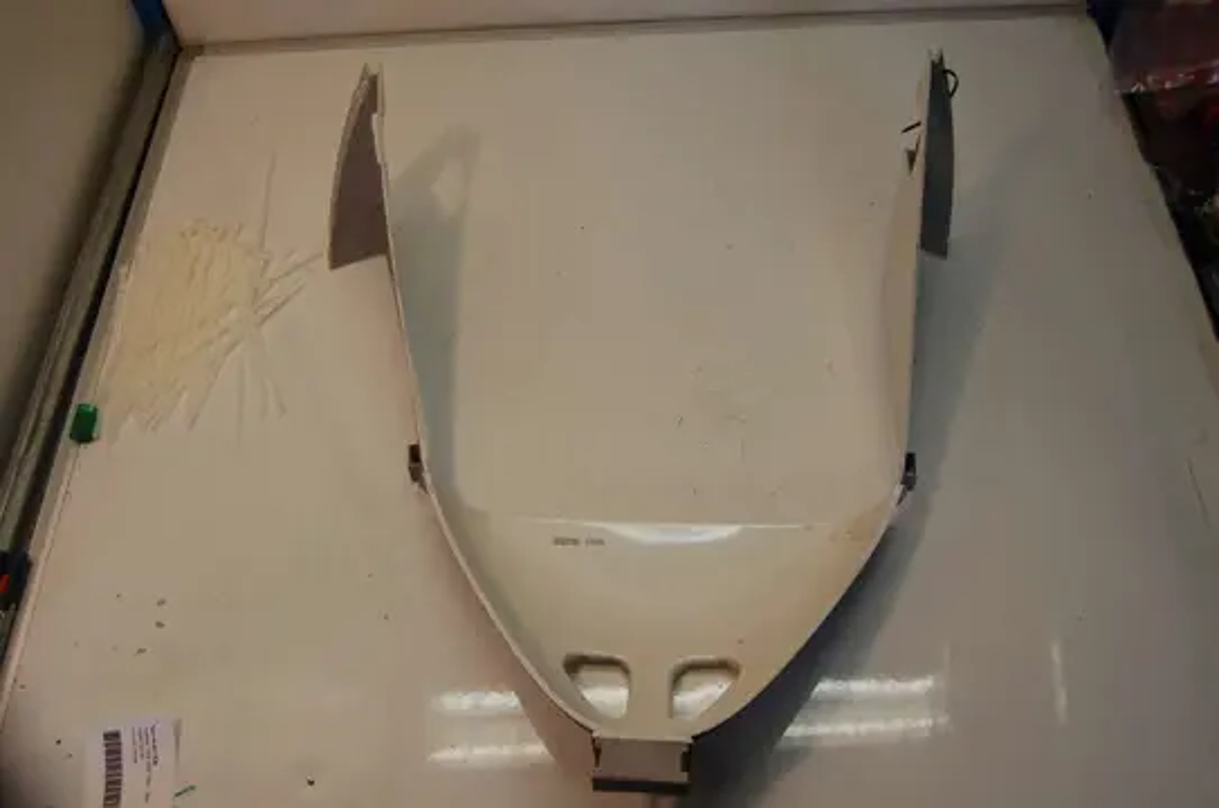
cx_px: 610
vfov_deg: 38.2
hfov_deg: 55.2
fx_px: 1166
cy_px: 404
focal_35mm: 34
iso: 250
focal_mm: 23
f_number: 5.6
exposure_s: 1/125
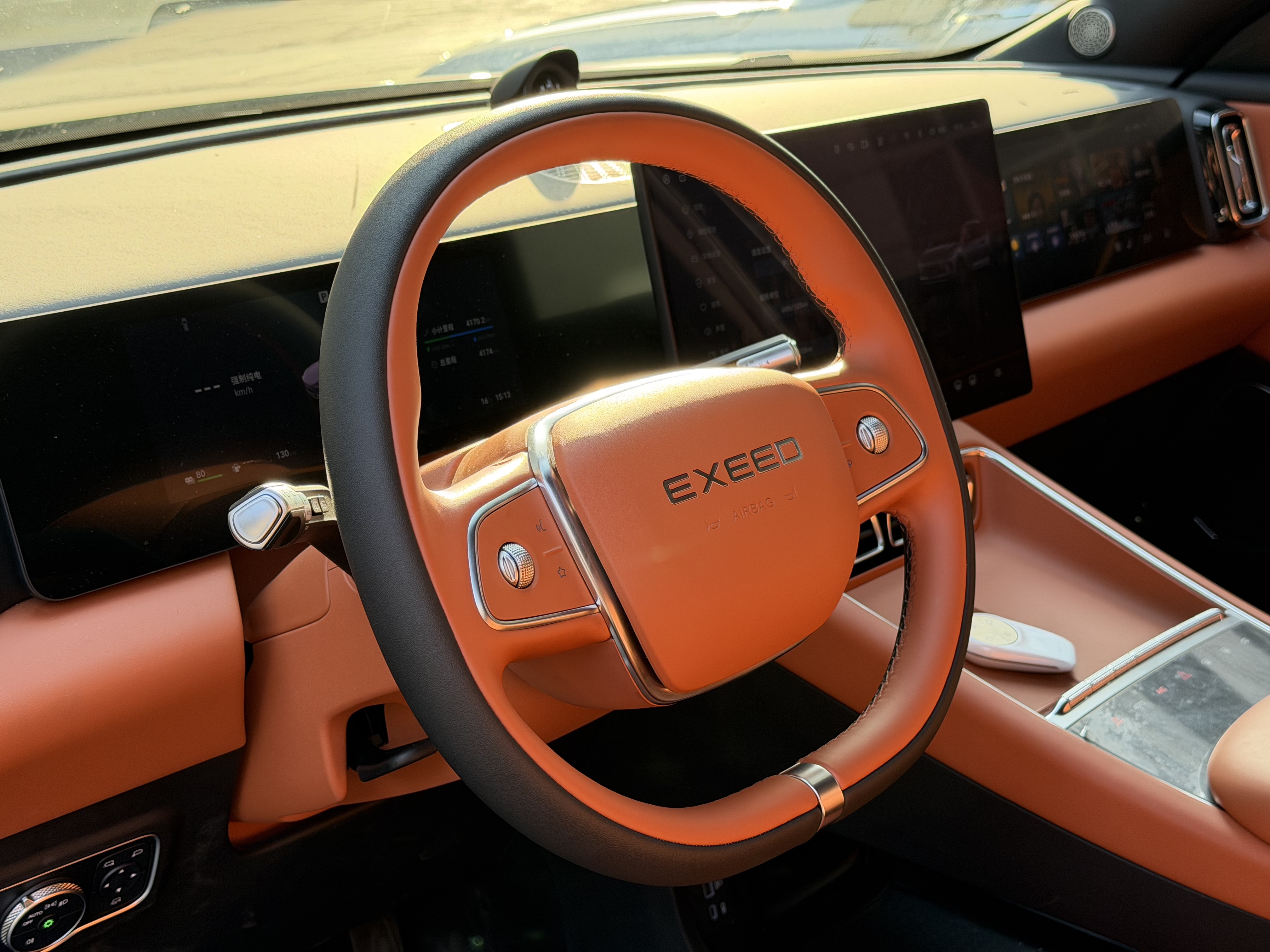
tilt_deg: -19.0
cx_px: 635
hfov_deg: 39.7
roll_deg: +0.6
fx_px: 1761
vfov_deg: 30.3
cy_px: 476
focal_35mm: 48
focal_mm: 6.76
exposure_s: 1/218
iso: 125
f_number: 1.78
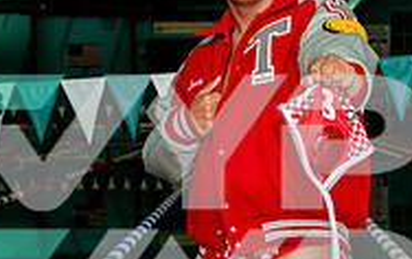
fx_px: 1259
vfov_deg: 11.5
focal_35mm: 112
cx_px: 261
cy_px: 299
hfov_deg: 18.6
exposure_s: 1/200
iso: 800
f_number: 7.1
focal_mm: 46
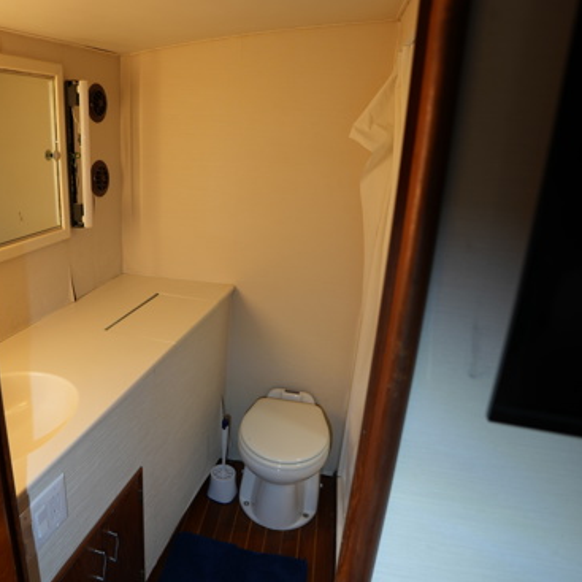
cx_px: 213
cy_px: 290
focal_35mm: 25
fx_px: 476
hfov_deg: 61.9
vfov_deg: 62.9
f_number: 2
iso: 100
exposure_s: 1/30
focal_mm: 12
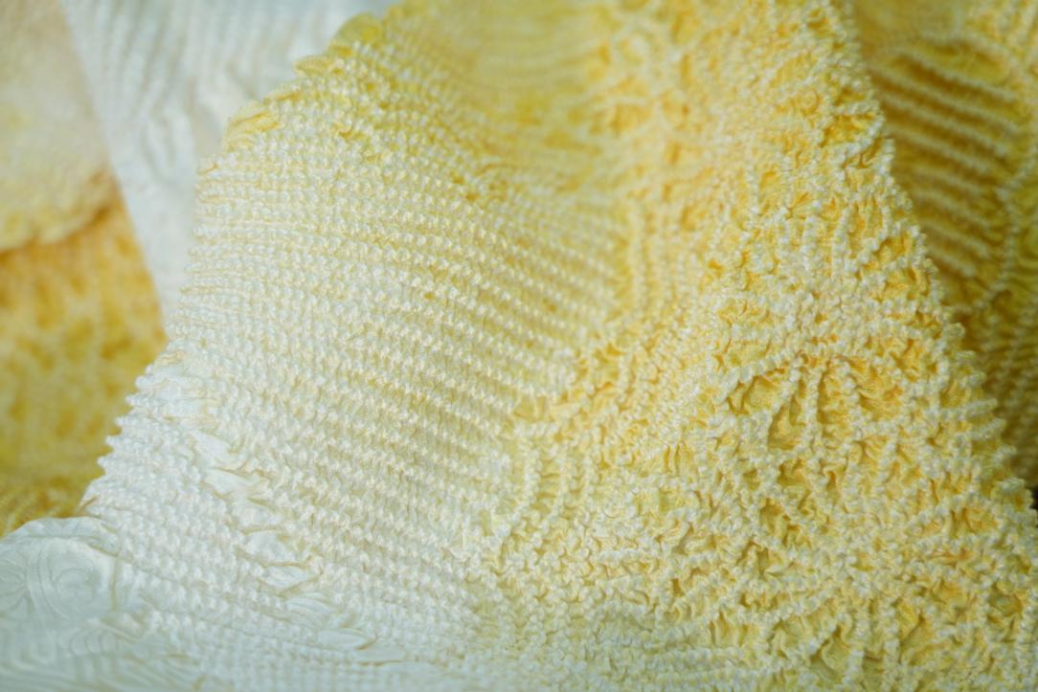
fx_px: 2826
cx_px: 519
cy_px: 346
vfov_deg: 14.0
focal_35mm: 98
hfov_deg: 20.8
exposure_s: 1/100
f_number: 4
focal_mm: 98
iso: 640
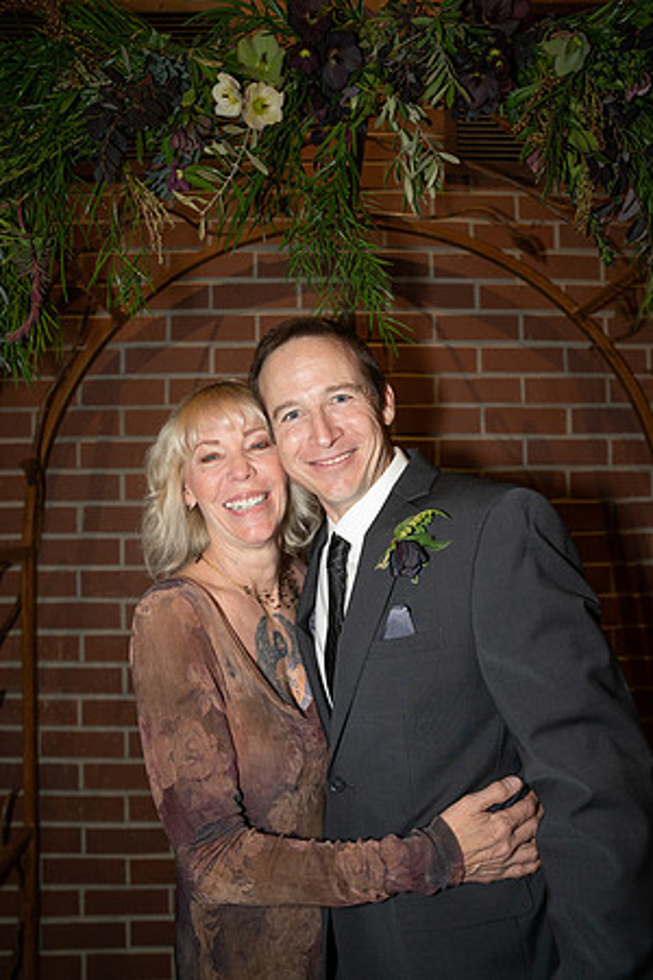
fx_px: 653
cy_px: 490
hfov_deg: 53.1
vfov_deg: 73.7
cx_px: 326
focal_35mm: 24
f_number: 2.8
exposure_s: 1/125
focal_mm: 24
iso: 2000
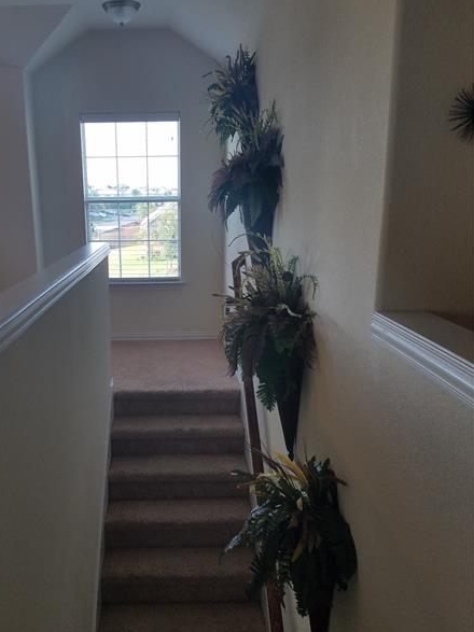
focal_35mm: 34
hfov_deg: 41.3
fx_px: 621
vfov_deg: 53.8
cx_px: 165
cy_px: 359
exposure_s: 1/120
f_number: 1.7
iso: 100
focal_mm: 4.2
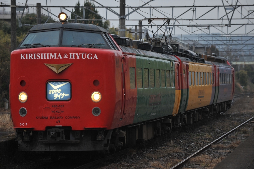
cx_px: 127
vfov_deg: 6.9
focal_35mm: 200
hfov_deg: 10.3
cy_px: 84
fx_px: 1410
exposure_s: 1/400
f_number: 4.5
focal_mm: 200
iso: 800
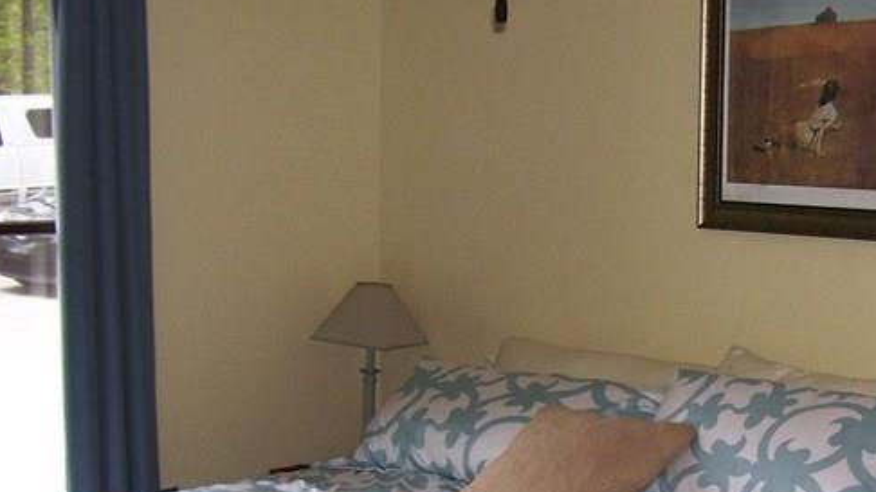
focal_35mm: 85
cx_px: 645
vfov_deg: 14.1
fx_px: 1974
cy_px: 433
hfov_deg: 24.8
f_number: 2.7
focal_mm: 6
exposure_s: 1/60
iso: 80
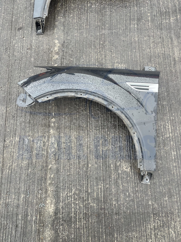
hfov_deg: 53.1
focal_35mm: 26
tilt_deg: -75.6
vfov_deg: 67.3
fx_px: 181
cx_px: 90
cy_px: 121
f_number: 1.6
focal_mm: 5.1
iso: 40
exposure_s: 1/182
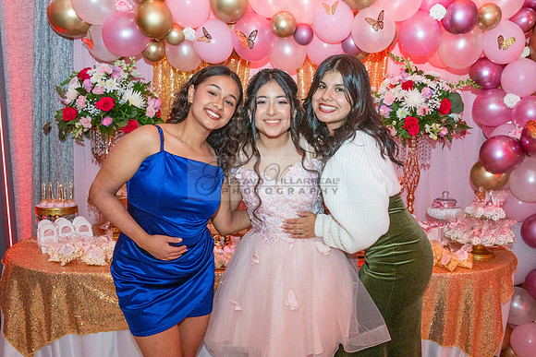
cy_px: 211
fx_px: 545
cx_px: 296
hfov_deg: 52.2
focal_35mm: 37
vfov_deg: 36.2
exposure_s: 1/160
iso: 1000
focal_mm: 31
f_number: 8
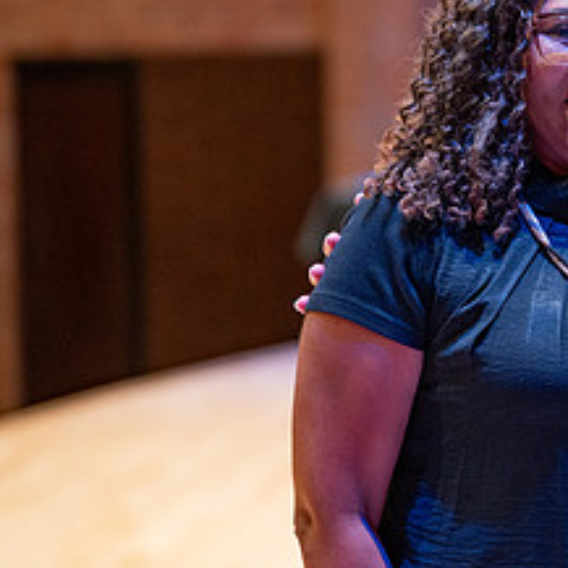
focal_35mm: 229
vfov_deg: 7.6
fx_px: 4251
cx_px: 751
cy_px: 145
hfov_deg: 7.6
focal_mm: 101
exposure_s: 1/200
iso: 1000
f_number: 2.8
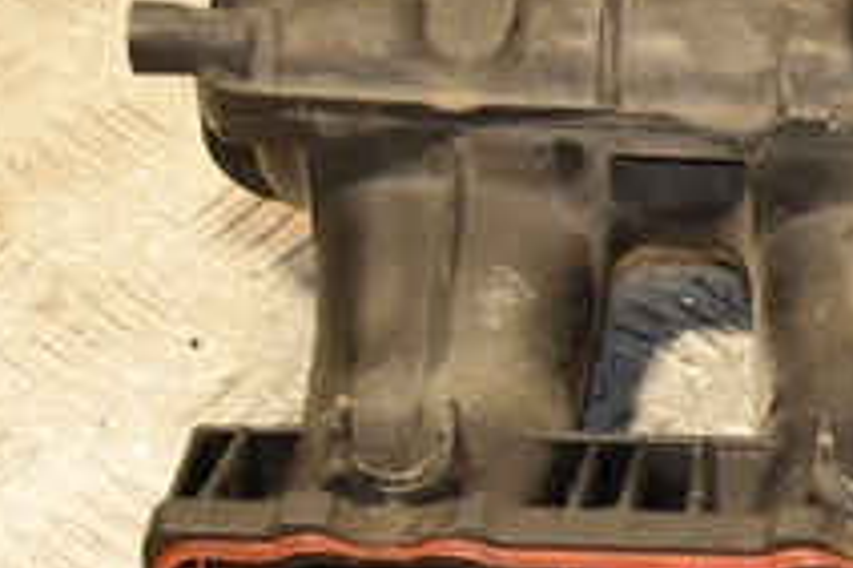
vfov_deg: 7.6
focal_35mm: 181
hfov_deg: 11.1
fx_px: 4285
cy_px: 286
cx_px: 1131
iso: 800
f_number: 4.8
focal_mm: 40
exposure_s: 1/125
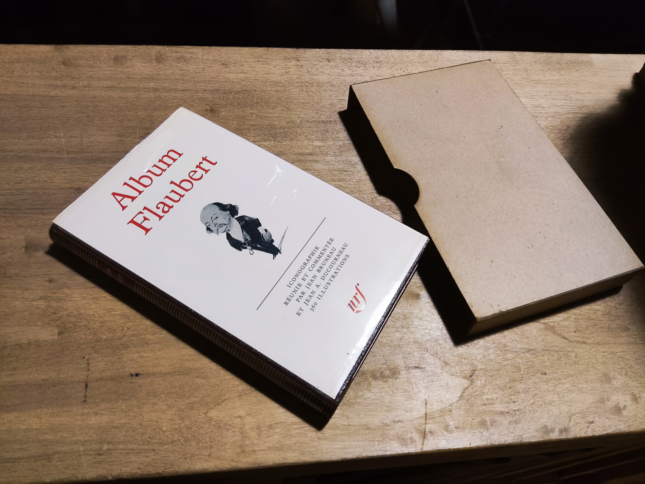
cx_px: 322
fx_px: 466
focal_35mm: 25
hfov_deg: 69.4
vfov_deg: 54.9
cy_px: 242
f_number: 1.79
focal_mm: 4.71
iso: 949
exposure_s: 1/50
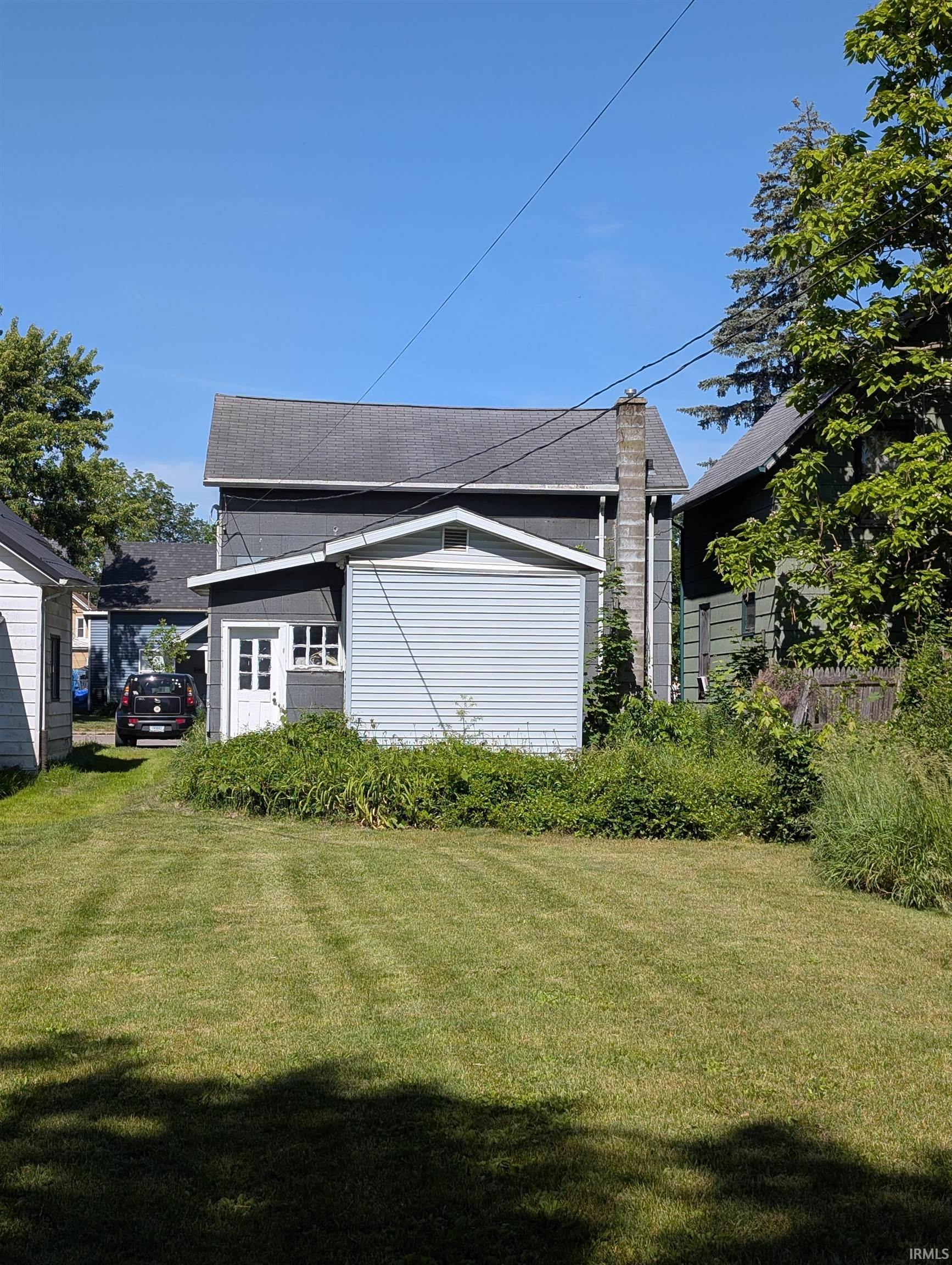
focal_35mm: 49
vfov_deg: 38.9
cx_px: 476
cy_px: 632
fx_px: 1793
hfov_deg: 29.7
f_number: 1.68
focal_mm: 6.9
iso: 21
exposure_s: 1/1497
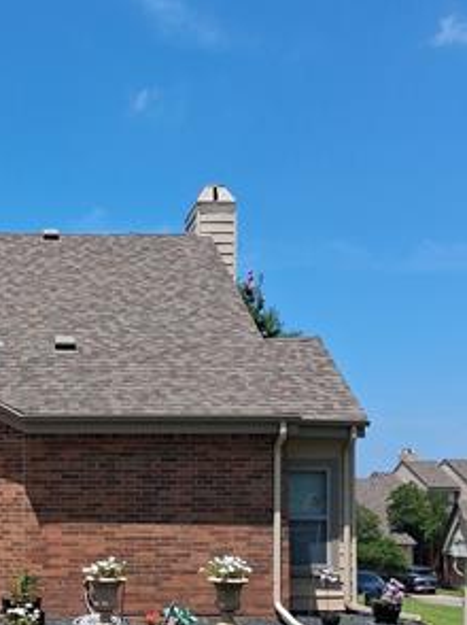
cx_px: 62
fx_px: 1225
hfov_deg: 21.2
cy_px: 474
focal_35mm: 68
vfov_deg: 28.1
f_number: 1.8
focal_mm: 3.98
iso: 25
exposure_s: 1/646
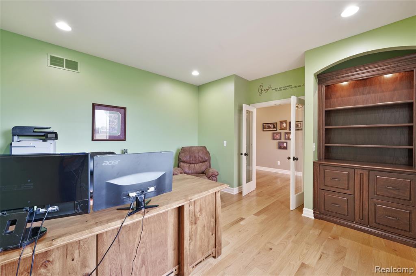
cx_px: 208
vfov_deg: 81.1
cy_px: 138
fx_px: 162
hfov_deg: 104.3
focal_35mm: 14
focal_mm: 14
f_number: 9
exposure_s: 1/4
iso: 400
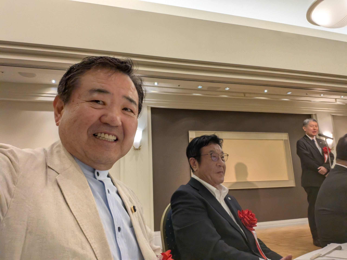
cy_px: 130
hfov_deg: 67.3
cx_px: 174
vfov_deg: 53.1
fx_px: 261
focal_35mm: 26
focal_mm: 3.06
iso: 160
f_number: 2.2
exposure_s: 1/100
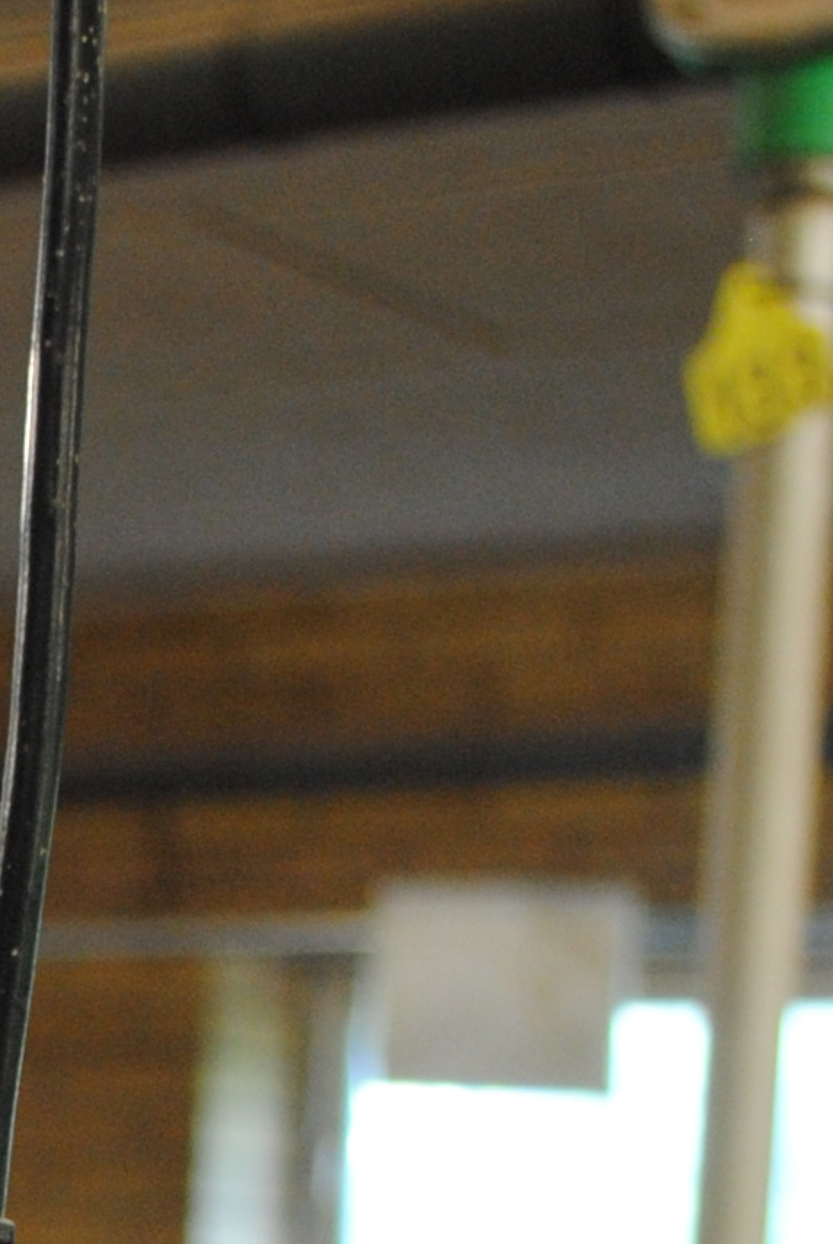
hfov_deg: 9.7
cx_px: -513
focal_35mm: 136
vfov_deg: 14.1
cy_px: 1840
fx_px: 4705
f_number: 3.8
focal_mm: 20
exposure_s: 1/30
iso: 500
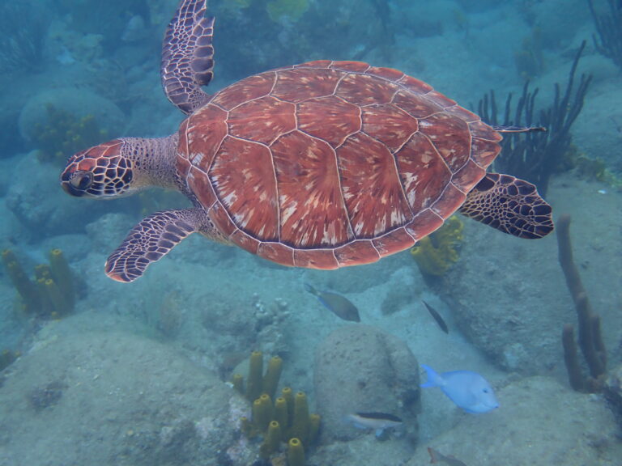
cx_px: 311
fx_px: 970
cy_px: 233
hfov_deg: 35.5
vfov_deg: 27.0
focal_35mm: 54
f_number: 3.3
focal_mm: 9.65
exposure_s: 1/160
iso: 100
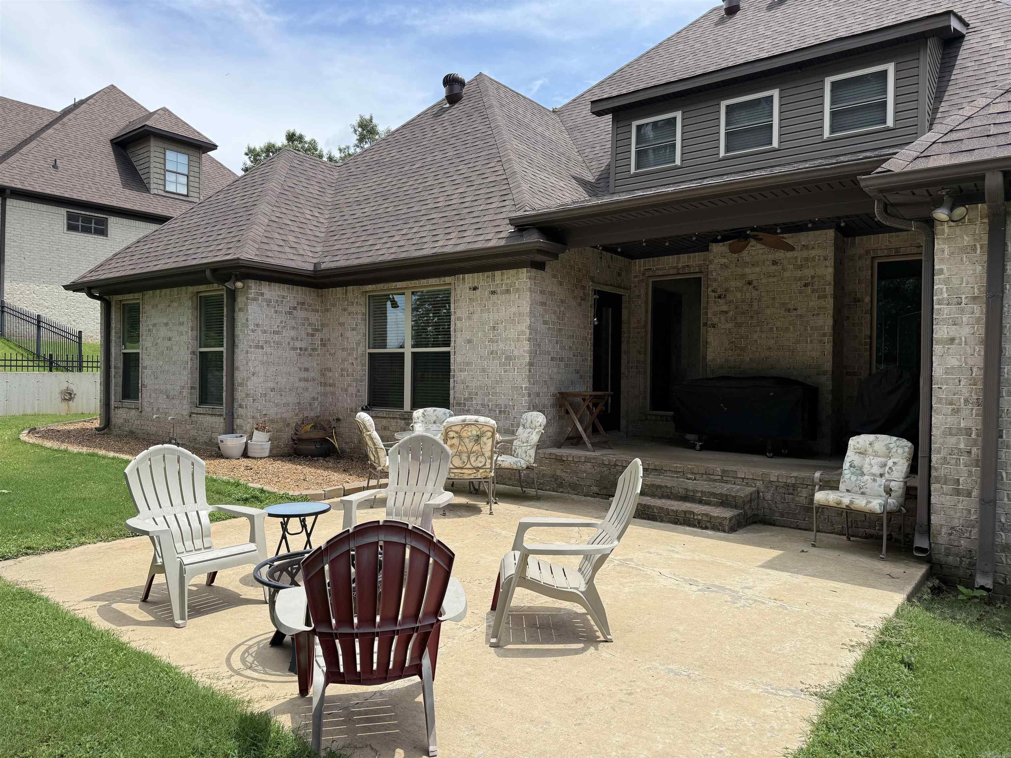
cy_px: 379
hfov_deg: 71.6
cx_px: 506
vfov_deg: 56.8
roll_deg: -0.8
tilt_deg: -0.4
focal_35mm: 24
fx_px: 701
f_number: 1.78
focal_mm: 6.76
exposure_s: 1/3425
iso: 100
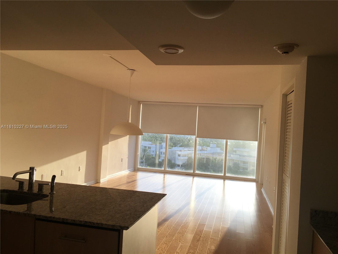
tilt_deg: -0.4
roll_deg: -4.3
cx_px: 169
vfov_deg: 48.2
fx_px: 283
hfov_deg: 61.7
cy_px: 127
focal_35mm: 29
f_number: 2.2
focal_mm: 4.15
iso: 25
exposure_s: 1/277
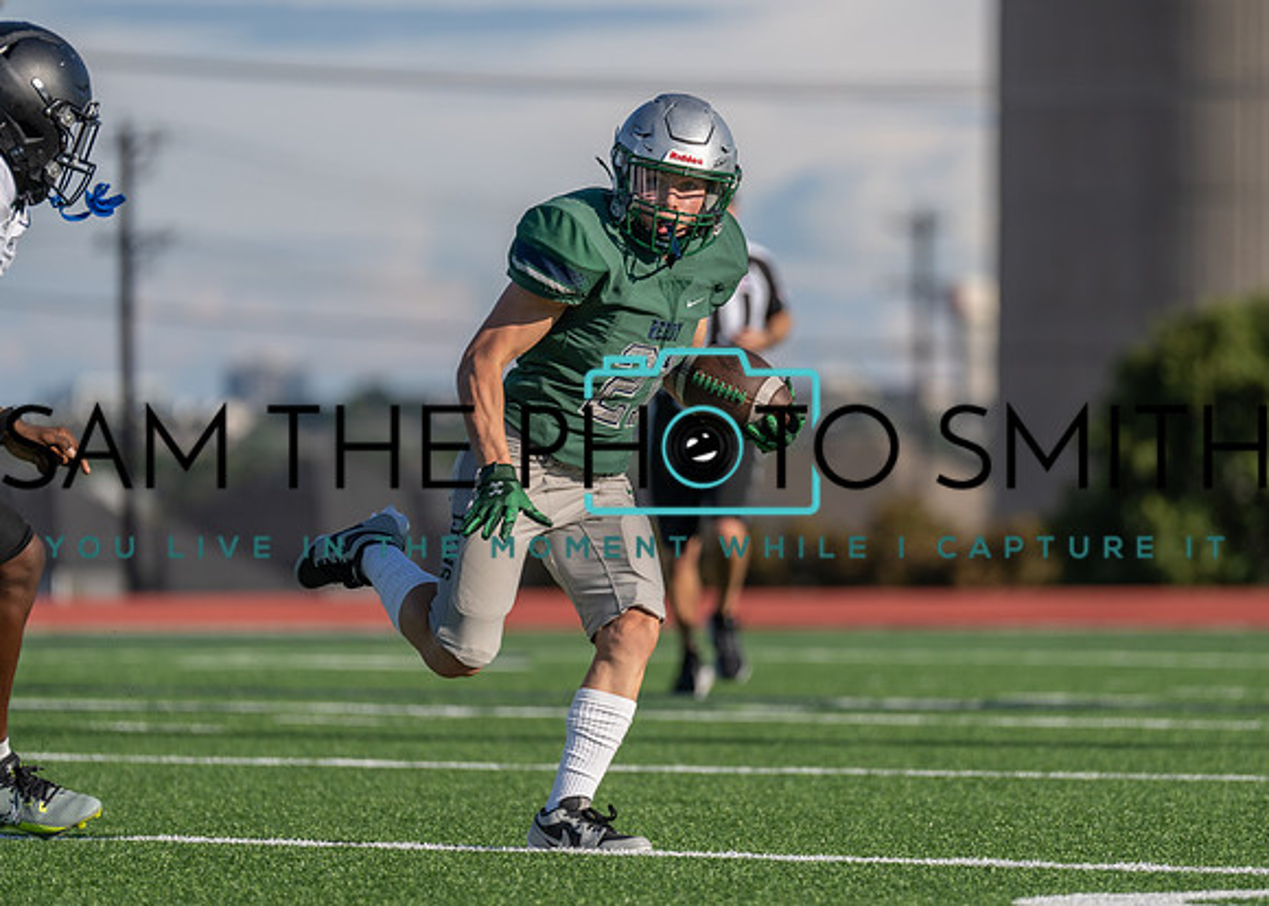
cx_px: 741
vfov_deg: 5.2
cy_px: 446
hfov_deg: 7.2
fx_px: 10055
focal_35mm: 279
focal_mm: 200
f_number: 2.8
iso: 100
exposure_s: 1/2000
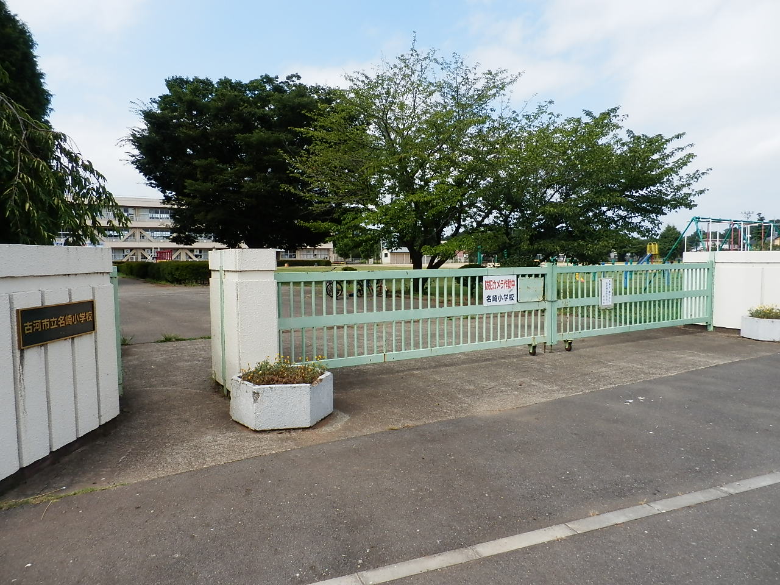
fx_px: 541
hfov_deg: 71.6
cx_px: 390
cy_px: 292
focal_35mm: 24
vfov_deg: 56.8
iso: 80
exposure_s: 1/800
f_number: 3
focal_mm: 4.2
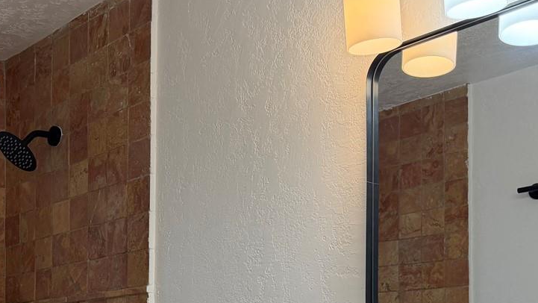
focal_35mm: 58
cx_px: 122
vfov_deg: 19.7
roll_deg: +0.0
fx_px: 828
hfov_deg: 35.1
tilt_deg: +2.0
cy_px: 344
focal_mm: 6.76
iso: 100
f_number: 1.78
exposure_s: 1/199
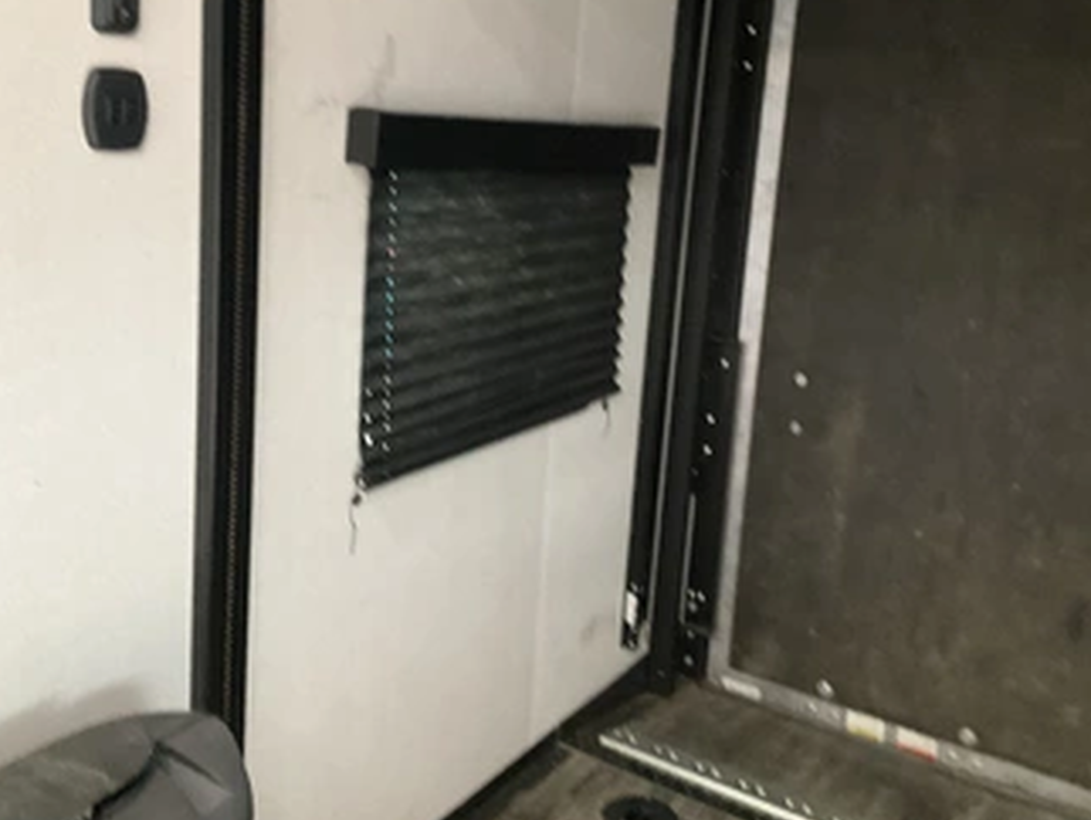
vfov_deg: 39.5
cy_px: 322
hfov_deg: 51.3
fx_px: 1135
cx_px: 522
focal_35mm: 36
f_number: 1.8
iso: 500
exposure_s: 1/30
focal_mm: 3
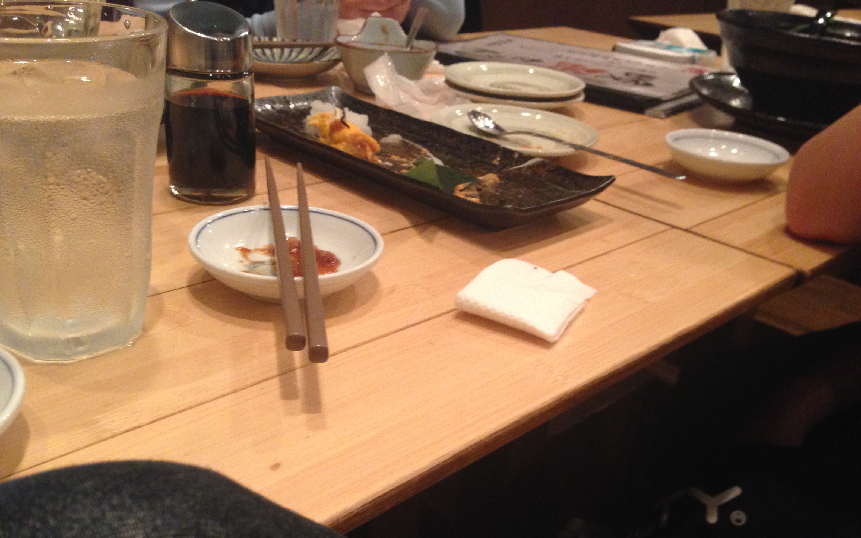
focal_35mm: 36
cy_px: 317
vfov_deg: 35.2
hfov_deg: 54.0
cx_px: 431
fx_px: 845
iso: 400
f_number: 2.4
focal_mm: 4.12
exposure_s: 1/15
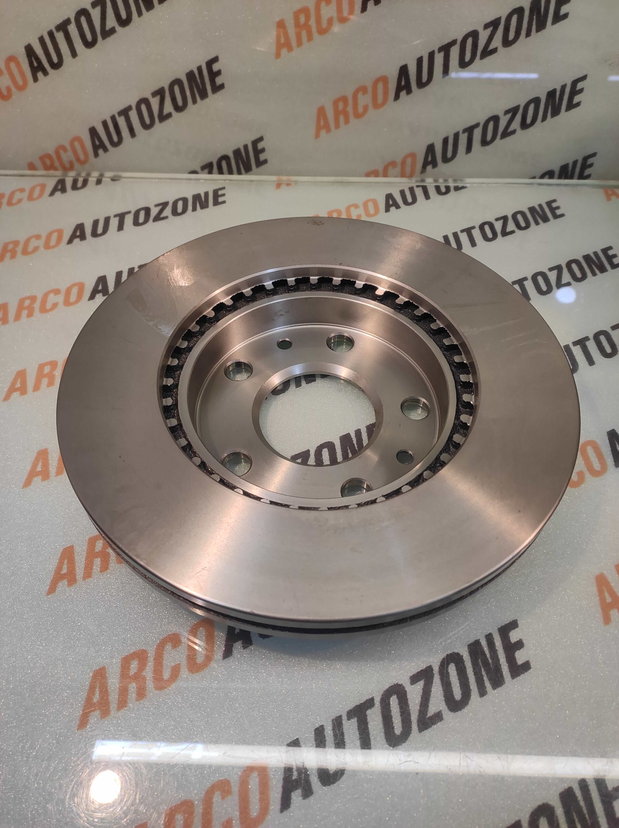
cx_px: 310
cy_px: 414
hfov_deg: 74.7
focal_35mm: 17
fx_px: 406
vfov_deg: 91.1
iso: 109
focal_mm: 4.74
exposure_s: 1/50
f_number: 1.79
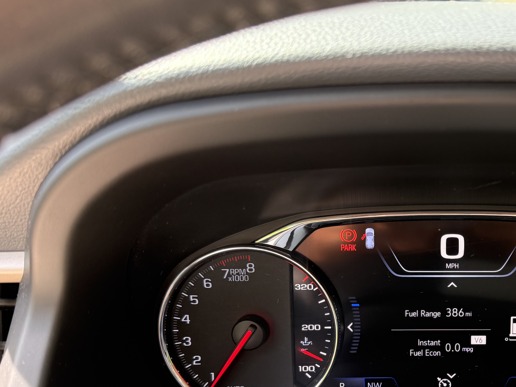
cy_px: 279
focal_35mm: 41
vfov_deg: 34.6
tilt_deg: -14.7
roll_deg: -2.0
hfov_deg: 43.0
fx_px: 611
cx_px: 435
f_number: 1.78
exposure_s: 1/240
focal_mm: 6.76
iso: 160
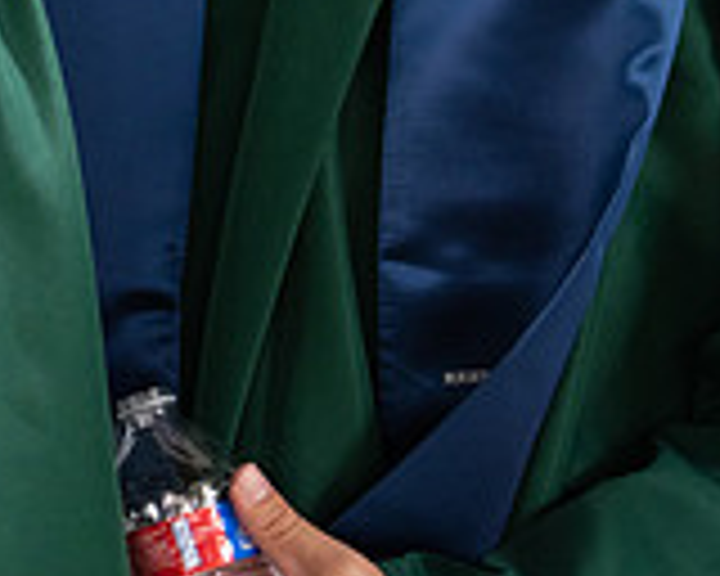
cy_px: -262
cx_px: -515
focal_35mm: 202
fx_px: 4304
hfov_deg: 9.2
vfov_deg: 7.5
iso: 640
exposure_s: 1/320
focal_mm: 50
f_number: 1.2
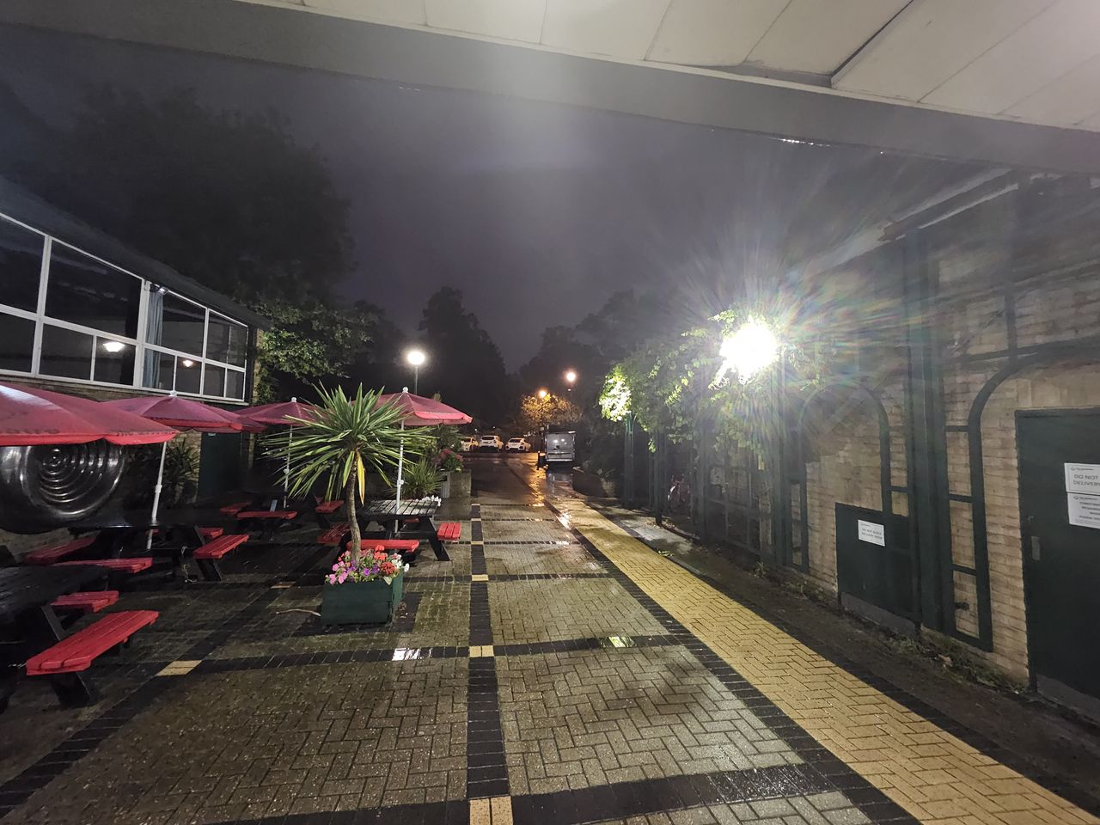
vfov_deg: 89.9
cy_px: 412
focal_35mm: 13
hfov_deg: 106.2
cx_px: 550
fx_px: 413
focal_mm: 1.74
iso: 1000
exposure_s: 1/25
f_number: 2.2
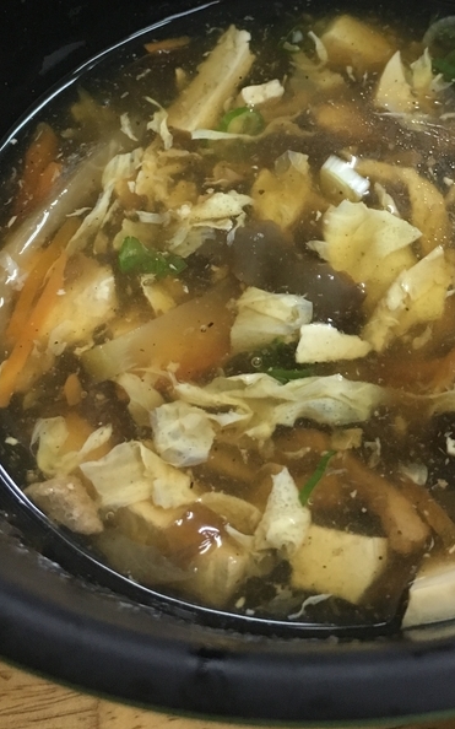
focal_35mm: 53
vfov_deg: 37.5
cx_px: 321
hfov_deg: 24.2
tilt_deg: -53.2
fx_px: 1052
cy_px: 209
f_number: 2.2
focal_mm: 4.15
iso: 160
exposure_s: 1/30
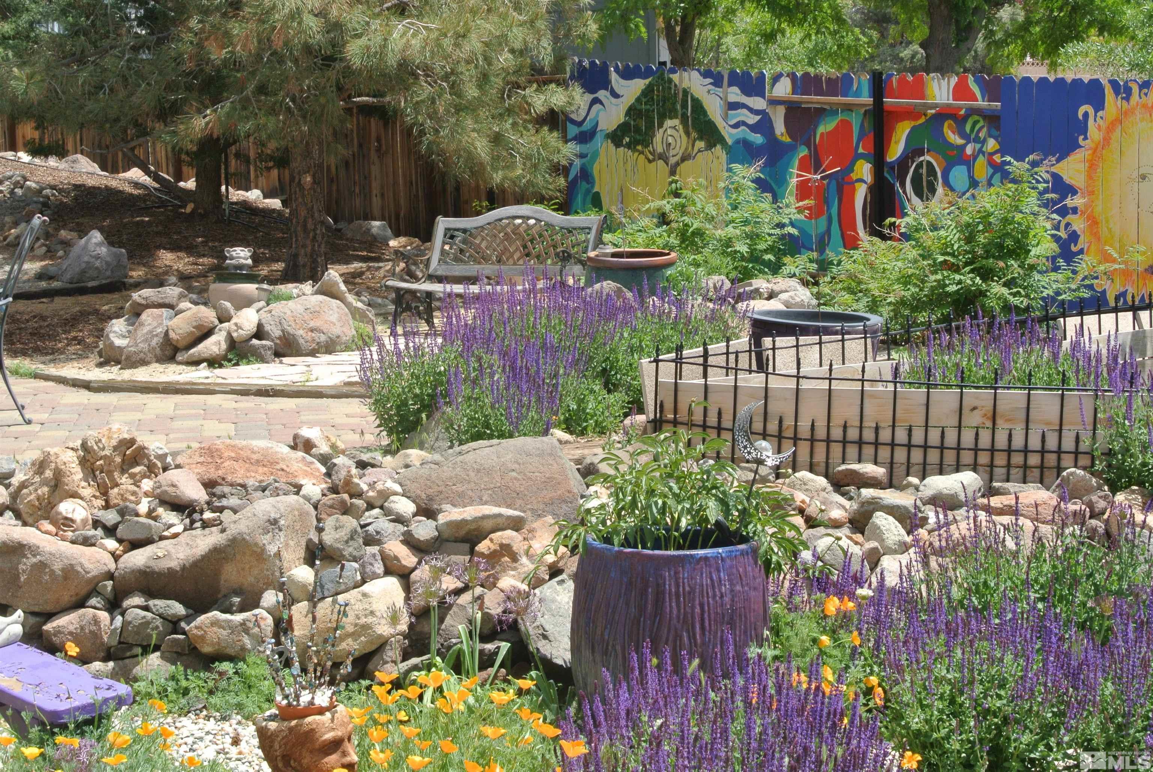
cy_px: 386
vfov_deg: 21.6
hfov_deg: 31.9
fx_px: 2020
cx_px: 576
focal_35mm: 63
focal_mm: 23.6
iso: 100
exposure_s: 1/60
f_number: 11
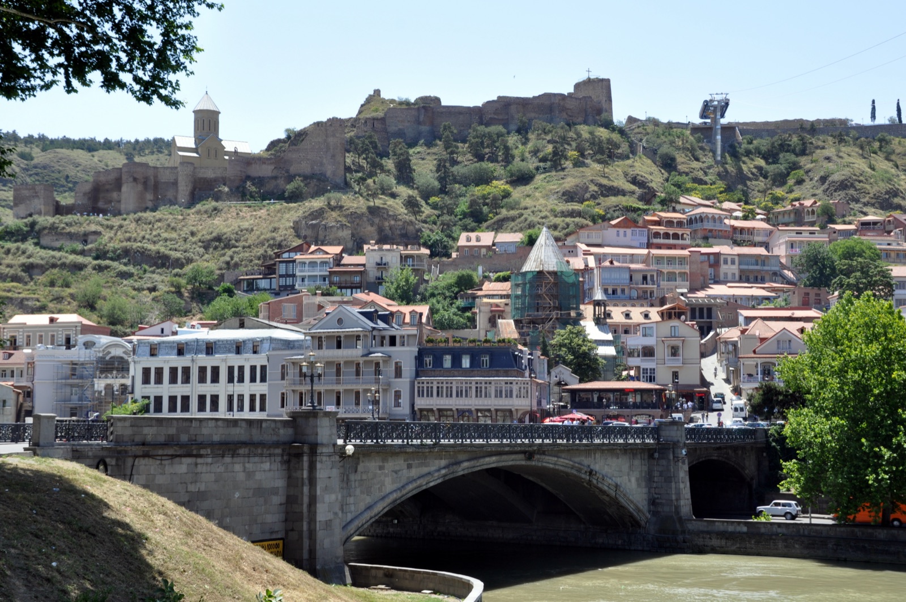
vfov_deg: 25.7
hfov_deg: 37.9
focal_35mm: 52
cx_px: 453
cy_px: 301
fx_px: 1319
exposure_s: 1/125
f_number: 11
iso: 200
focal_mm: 35
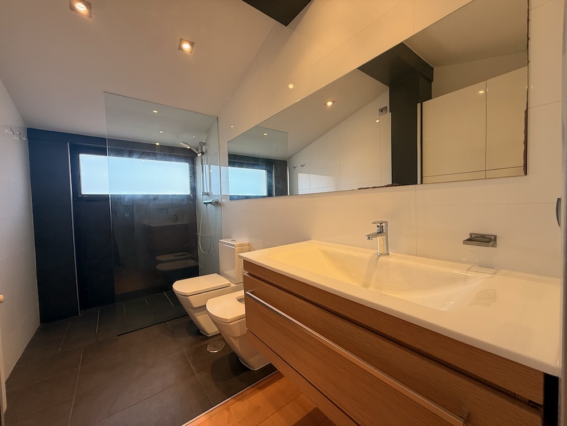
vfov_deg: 85.7
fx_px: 229
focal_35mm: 14
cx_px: 284
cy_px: 213
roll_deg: +1.5
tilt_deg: -1.0
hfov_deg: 102.1
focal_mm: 2.22
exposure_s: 1/100
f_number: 2.2
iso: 80
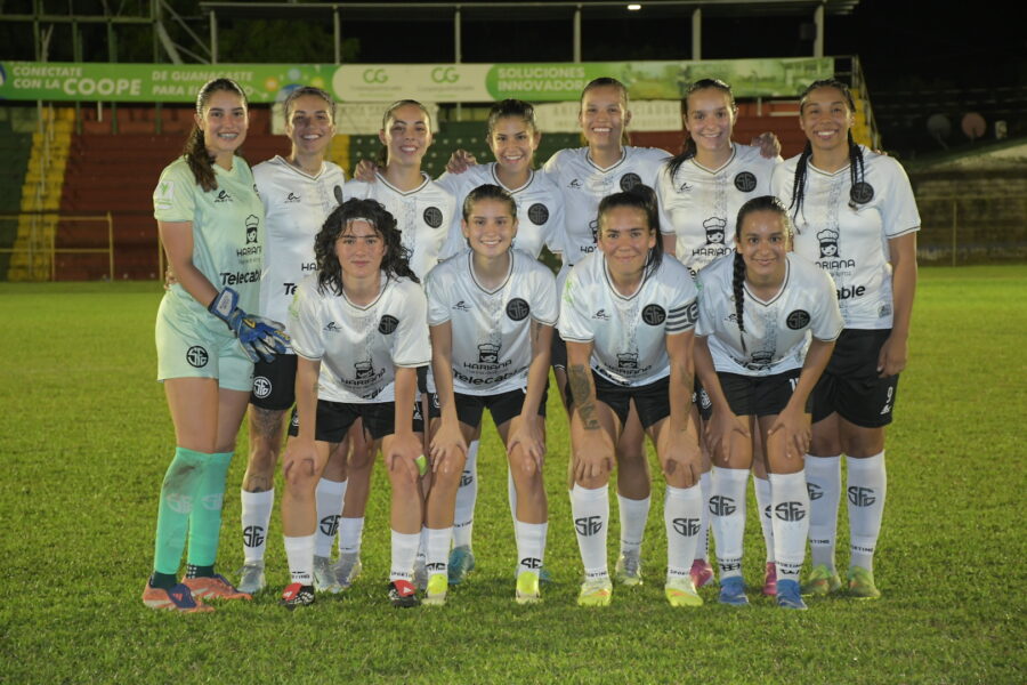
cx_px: 514
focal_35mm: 99
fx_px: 2824
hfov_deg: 20.6
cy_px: 342
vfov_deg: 13.8
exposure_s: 1/160
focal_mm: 66
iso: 2000
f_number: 5
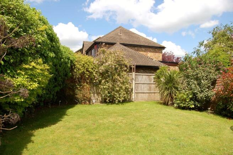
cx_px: 116
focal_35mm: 27
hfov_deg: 67.4
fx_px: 175
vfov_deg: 47.8
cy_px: 78
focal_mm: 18
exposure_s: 1/500
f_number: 6.3
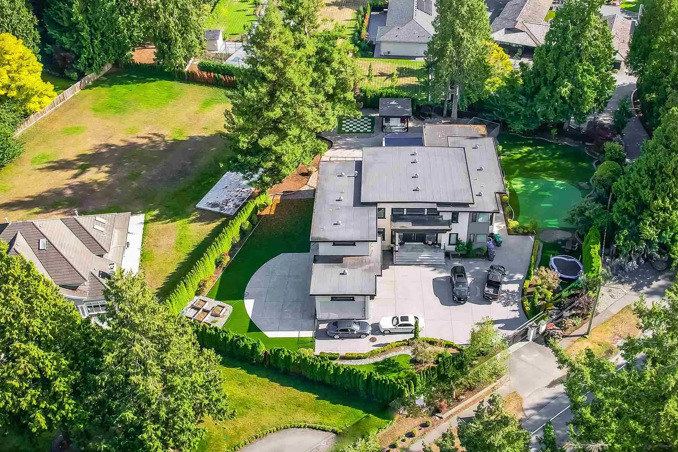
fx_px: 697
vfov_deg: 35.8
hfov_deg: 51.7
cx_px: 384
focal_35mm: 37
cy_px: 179
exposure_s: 1/800
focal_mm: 8.38
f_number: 2.8
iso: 100
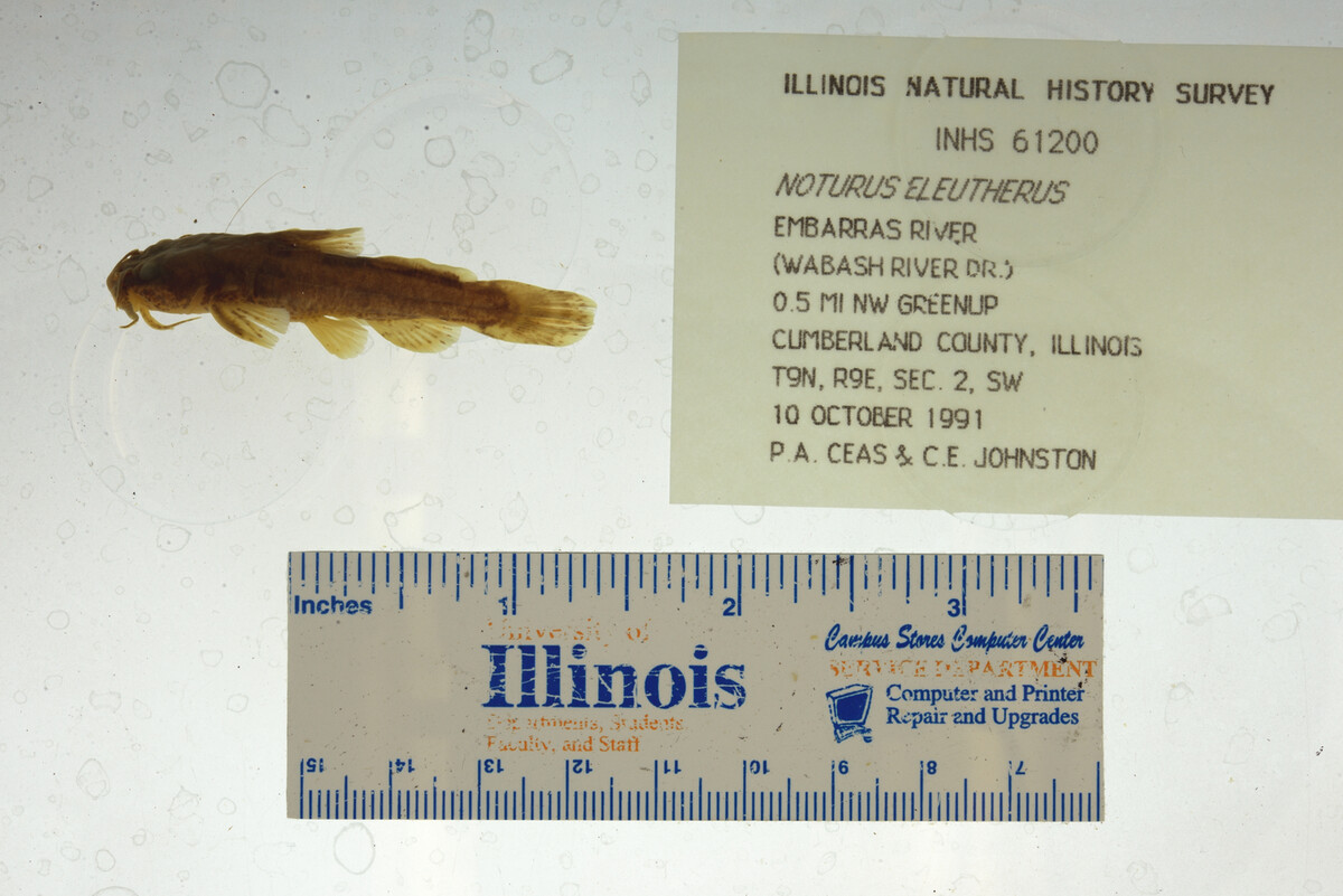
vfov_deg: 22.6
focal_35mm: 60
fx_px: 2239
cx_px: 672
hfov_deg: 33.4
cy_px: 448
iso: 100
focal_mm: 60
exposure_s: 1/50
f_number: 20
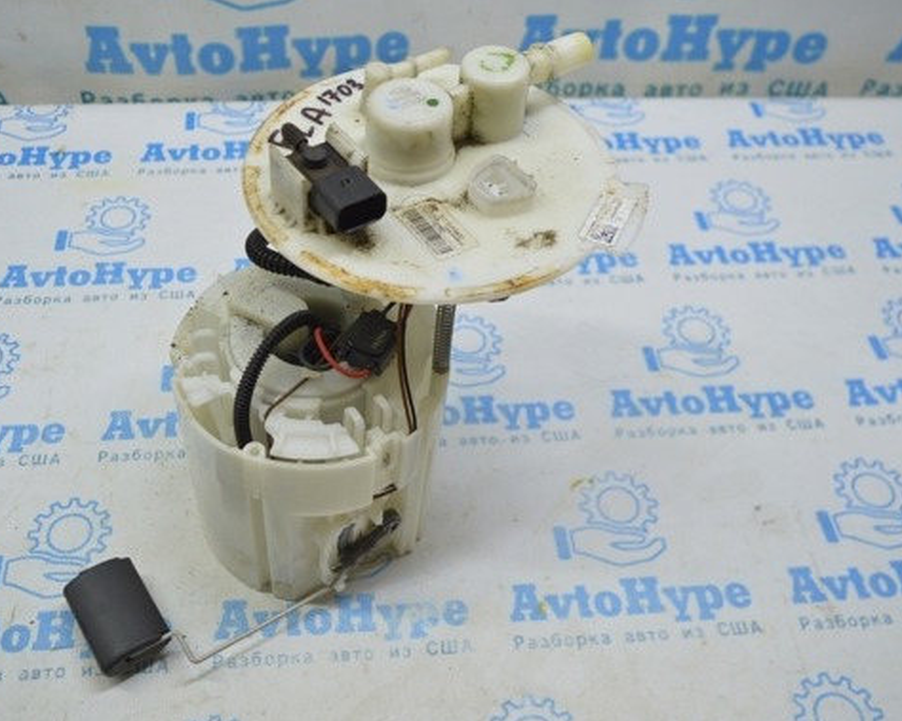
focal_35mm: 38
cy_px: 326
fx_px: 1014
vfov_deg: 39.1
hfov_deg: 47.7
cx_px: 371
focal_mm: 20
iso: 400
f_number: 3.5
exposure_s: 1/100
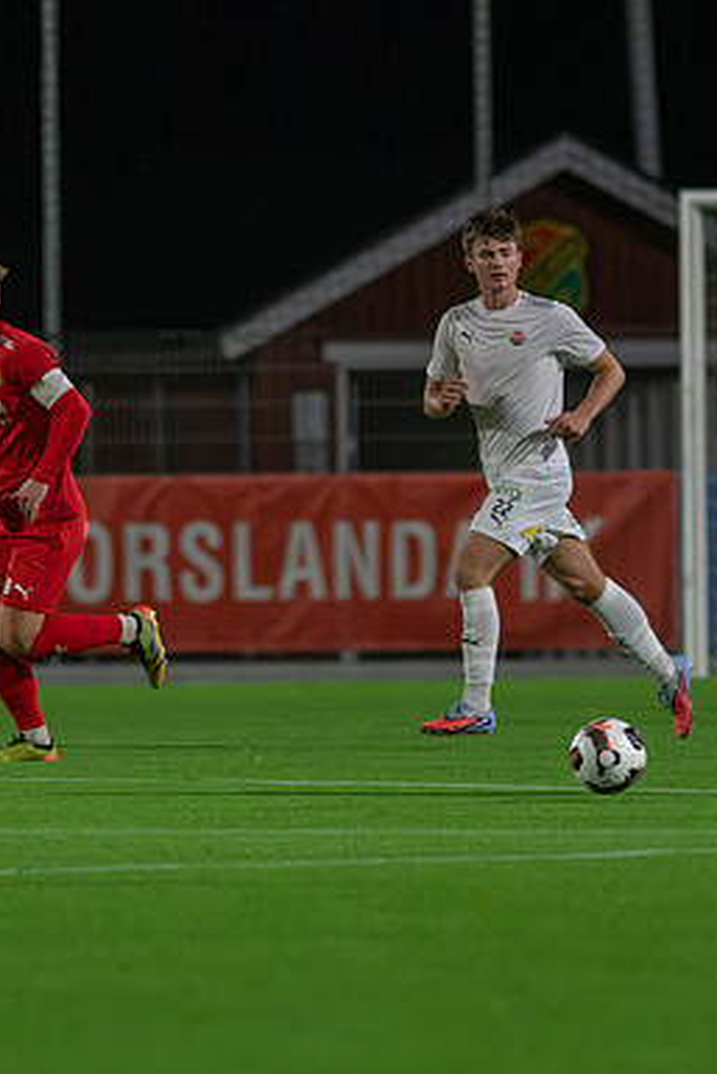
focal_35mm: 712
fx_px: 21250
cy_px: 537
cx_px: 764
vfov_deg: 2.9
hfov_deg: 1.9
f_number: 3.5
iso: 8000
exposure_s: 1/800
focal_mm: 300
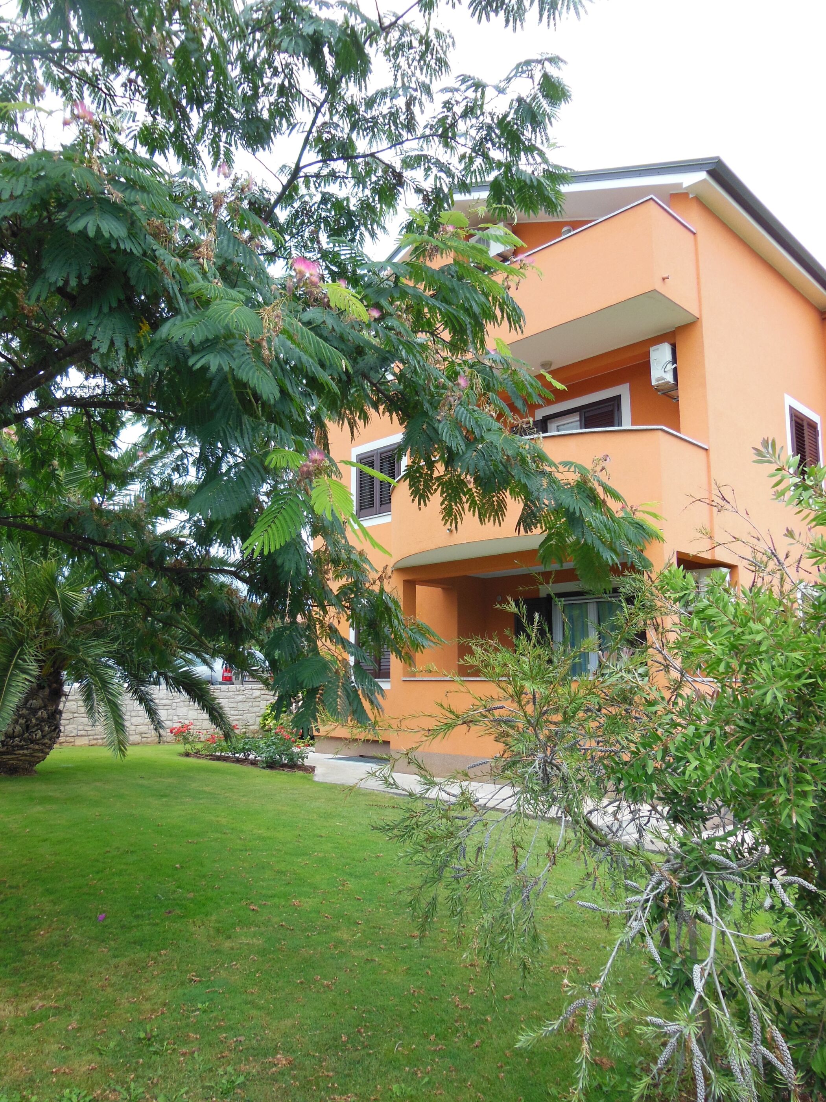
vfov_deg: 69.4
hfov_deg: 54.9
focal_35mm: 25
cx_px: 413
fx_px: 795
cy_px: 551
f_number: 3.5
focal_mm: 4.5
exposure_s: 1/250
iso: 125
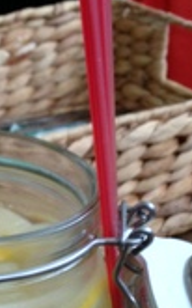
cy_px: 245
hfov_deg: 9.6
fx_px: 1140
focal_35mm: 136
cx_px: 11
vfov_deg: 15.3
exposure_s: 1/60
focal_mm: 4.13
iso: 50
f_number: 2.4
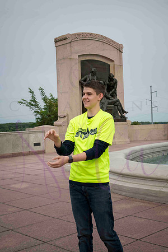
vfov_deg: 39.6
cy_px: 126
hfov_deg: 27.0
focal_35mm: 50
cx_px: 84
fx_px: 350
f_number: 14
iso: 640
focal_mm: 50
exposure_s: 1/400
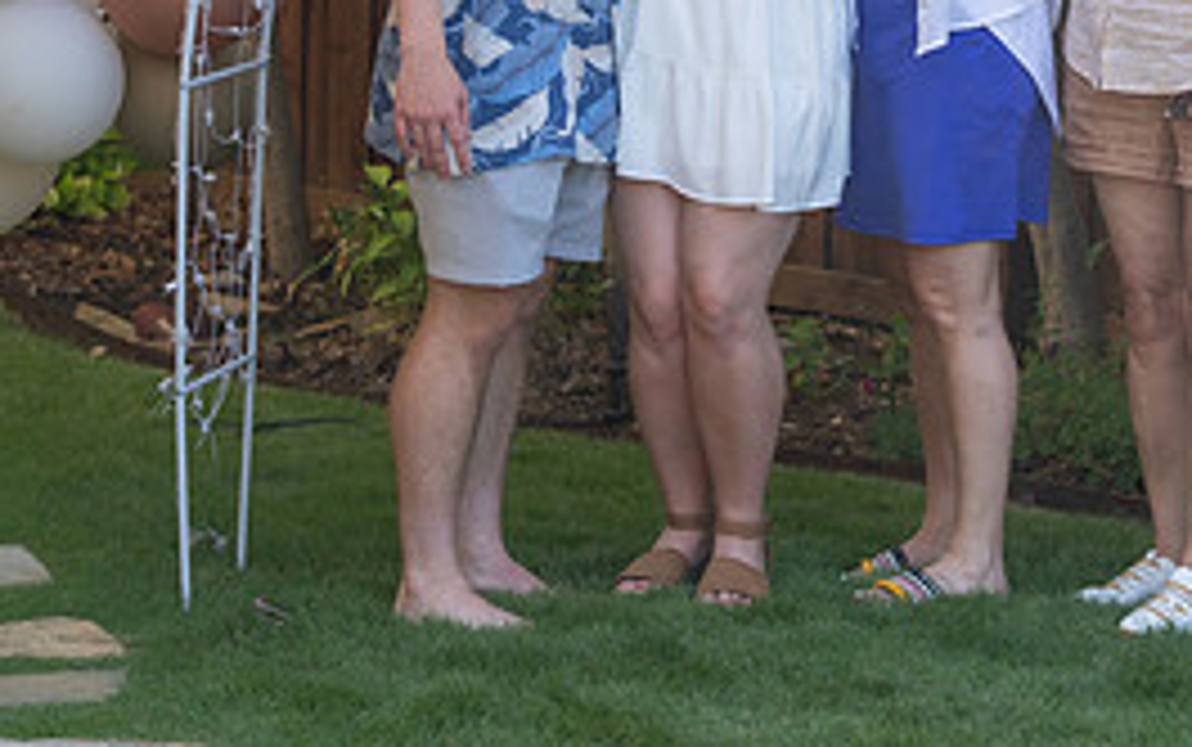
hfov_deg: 13.4
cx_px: 904
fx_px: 5071
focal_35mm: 156
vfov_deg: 8.4
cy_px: -47
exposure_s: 1/320
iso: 250
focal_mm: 70
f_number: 4
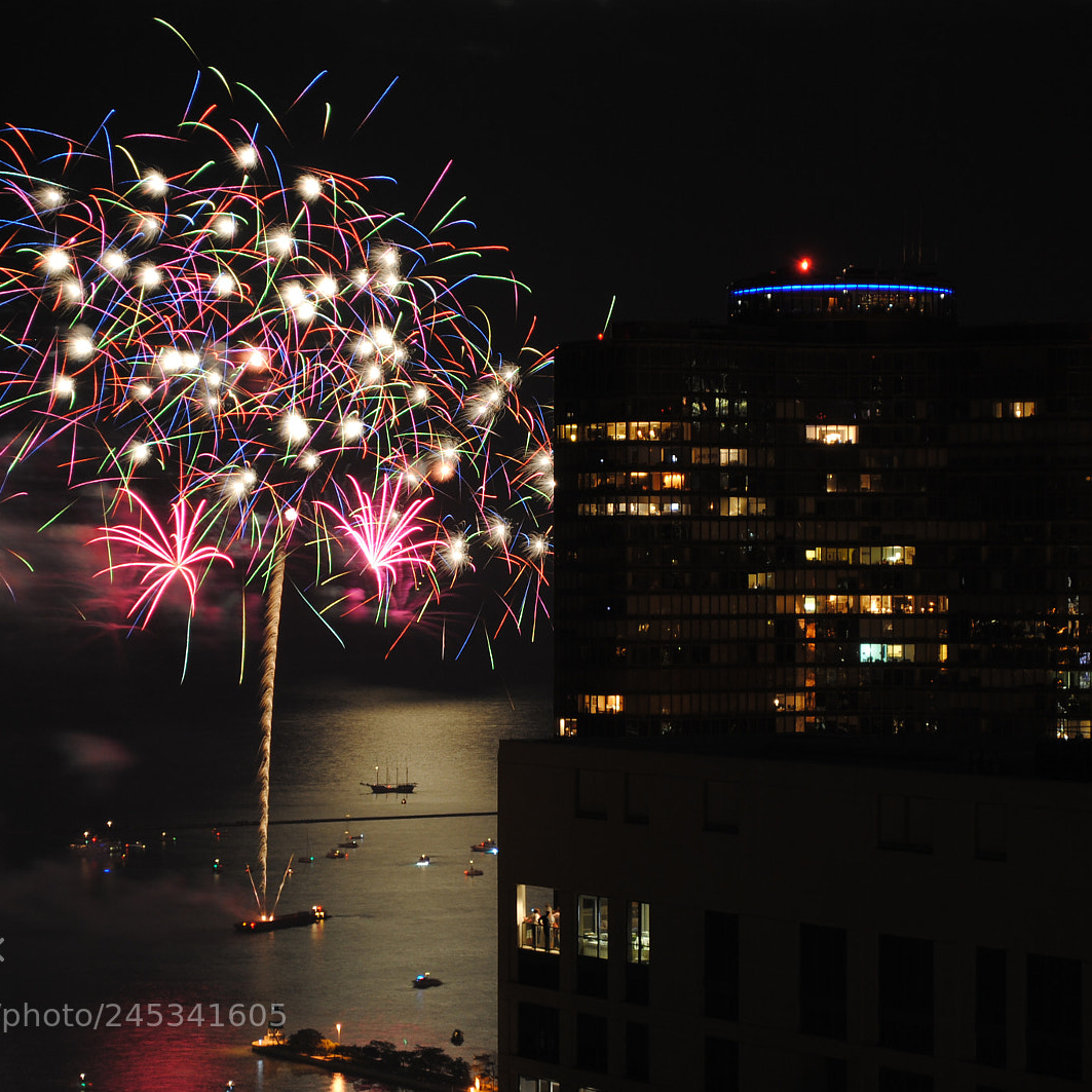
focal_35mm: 106
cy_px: 546
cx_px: 571
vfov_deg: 16.5
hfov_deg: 16.5
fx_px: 3770
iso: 100
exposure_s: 6
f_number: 5.6
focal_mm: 55
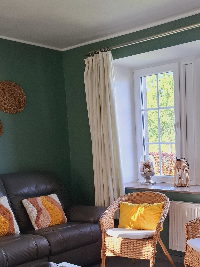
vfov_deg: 43.1
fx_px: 331
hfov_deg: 31.7
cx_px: 187
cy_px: 184
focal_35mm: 43
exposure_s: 1/120
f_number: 1.8
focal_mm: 5.54
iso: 80
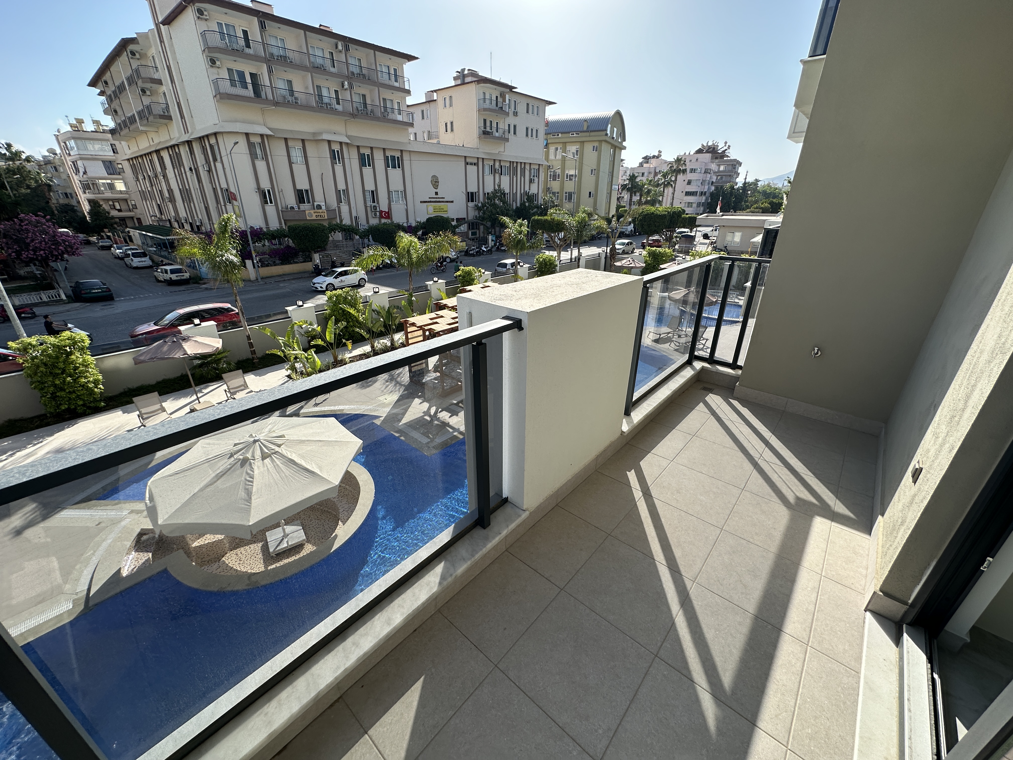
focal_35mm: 14
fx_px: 410
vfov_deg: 85.7
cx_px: 506
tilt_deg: -24.1
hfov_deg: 102.1
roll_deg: -1.0
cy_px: 380
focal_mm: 2.22
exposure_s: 1/1072
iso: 50
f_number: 2.2
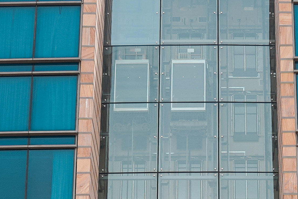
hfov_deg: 15.9
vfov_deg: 9.9
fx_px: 1068
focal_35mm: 129
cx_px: 179
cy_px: 395
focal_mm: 24
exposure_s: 1/1600
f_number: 3.5
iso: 125
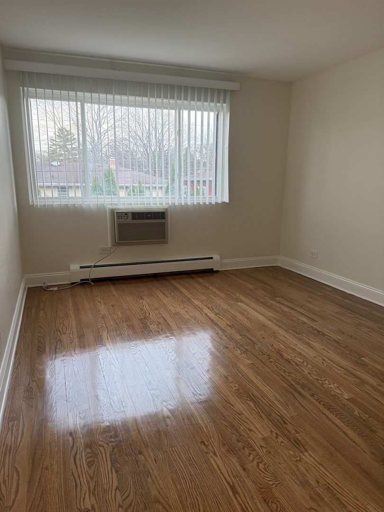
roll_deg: -0.9
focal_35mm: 24
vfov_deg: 71.6
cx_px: 192
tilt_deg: -12.2
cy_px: 256
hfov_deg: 56.8
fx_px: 355
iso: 200
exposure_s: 1/240
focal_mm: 6.76
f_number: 1.78
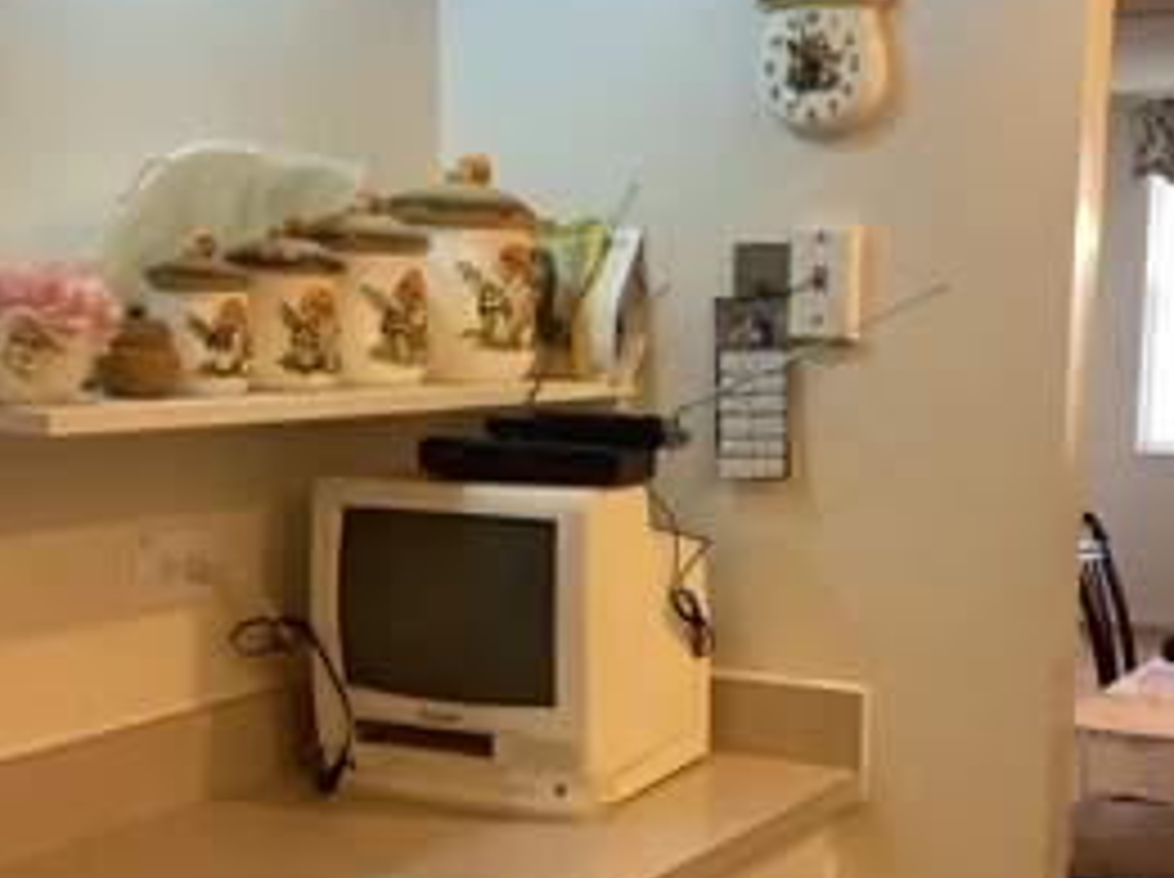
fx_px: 1930
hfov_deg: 33.5
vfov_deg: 25.4
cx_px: 787
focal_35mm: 57
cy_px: 601
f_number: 2.4
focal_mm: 3.3
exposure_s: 1/60
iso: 250
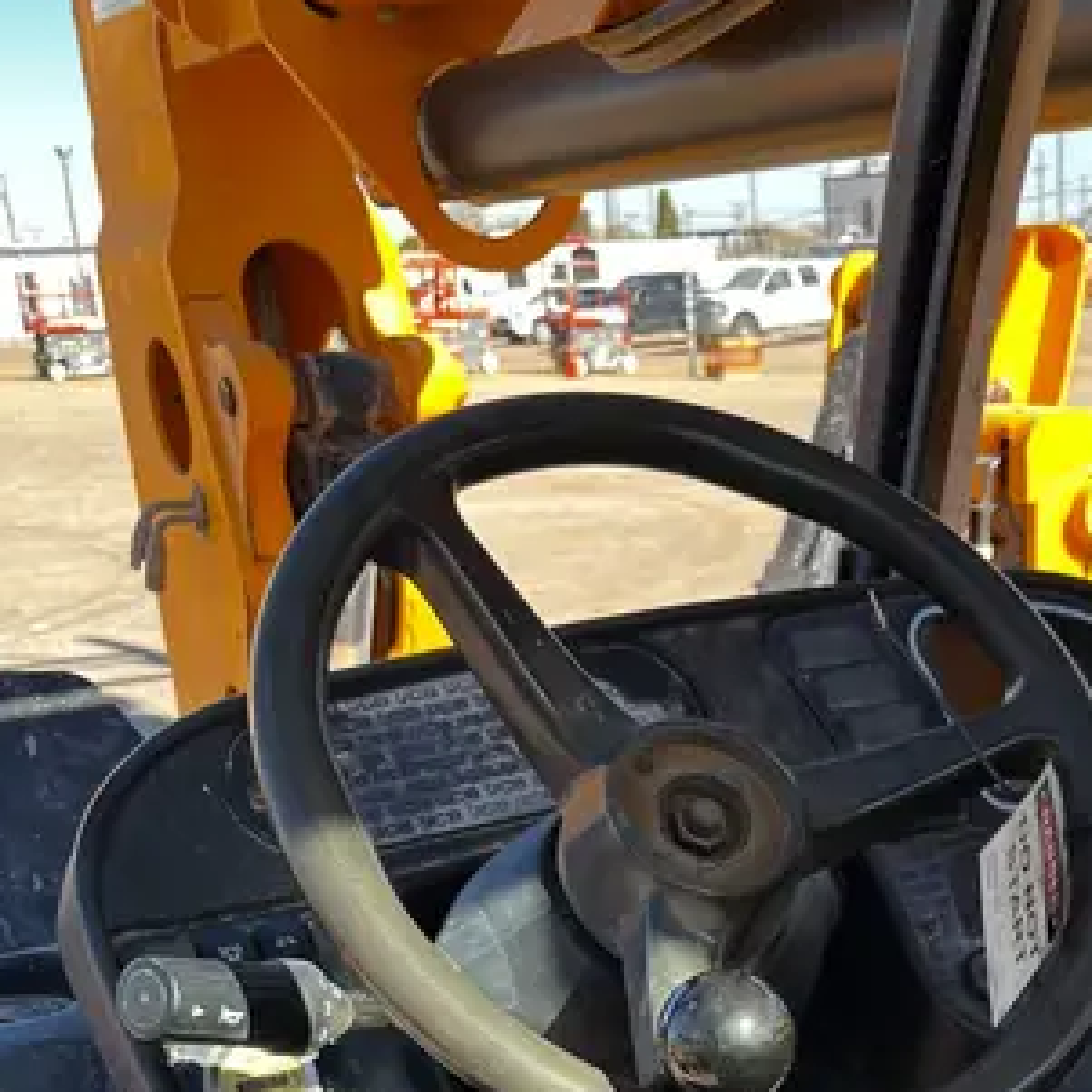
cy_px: 1301
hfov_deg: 29.6
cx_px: 925
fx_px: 1999
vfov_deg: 27.1
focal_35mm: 56
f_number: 1.6
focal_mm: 5.1
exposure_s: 1/443
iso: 50
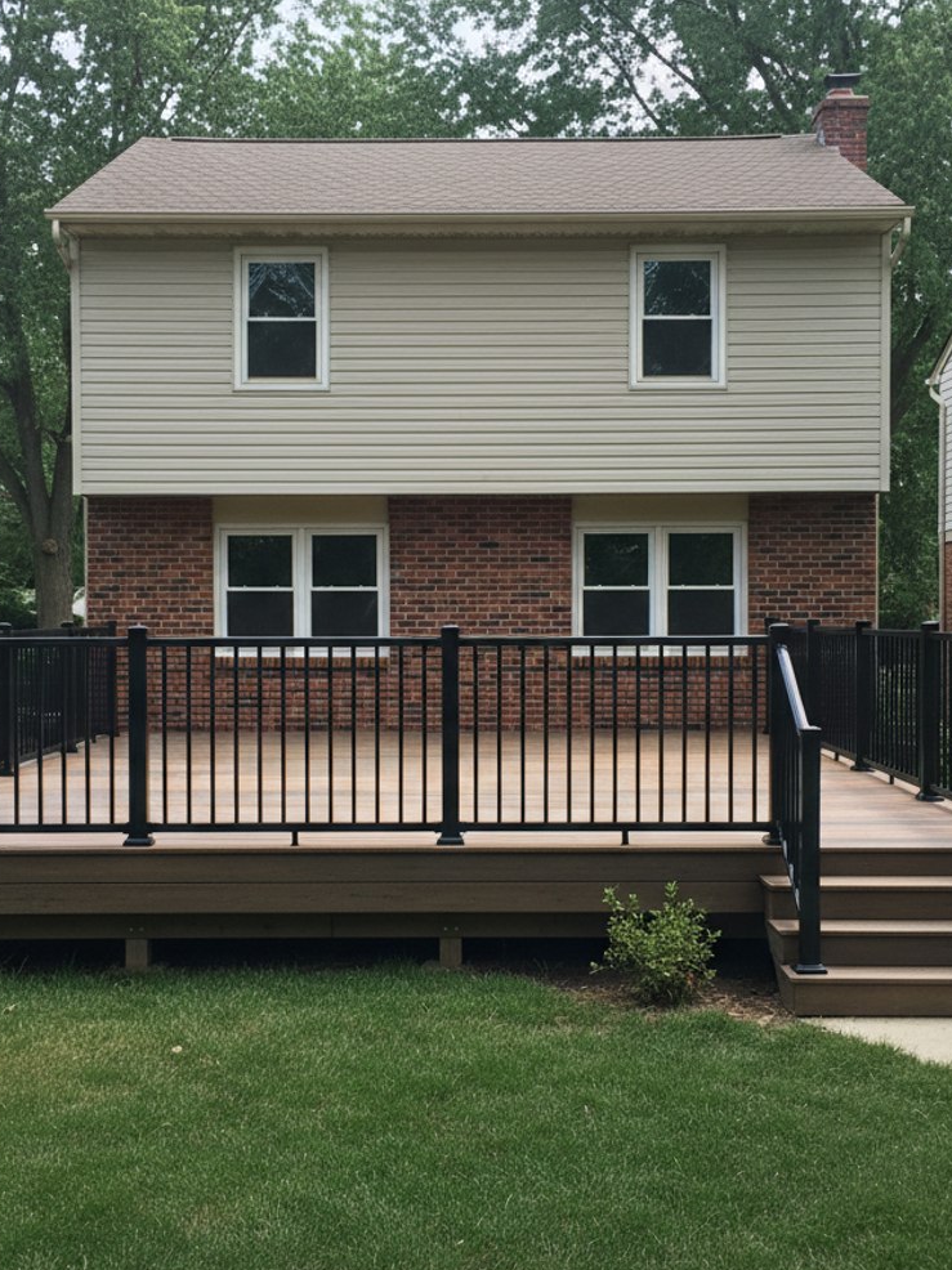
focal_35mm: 28
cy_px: 667
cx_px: 457
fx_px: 1027
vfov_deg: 63.4
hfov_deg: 49.7
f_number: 1.8
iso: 804
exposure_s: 1/1875
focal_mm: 6.4
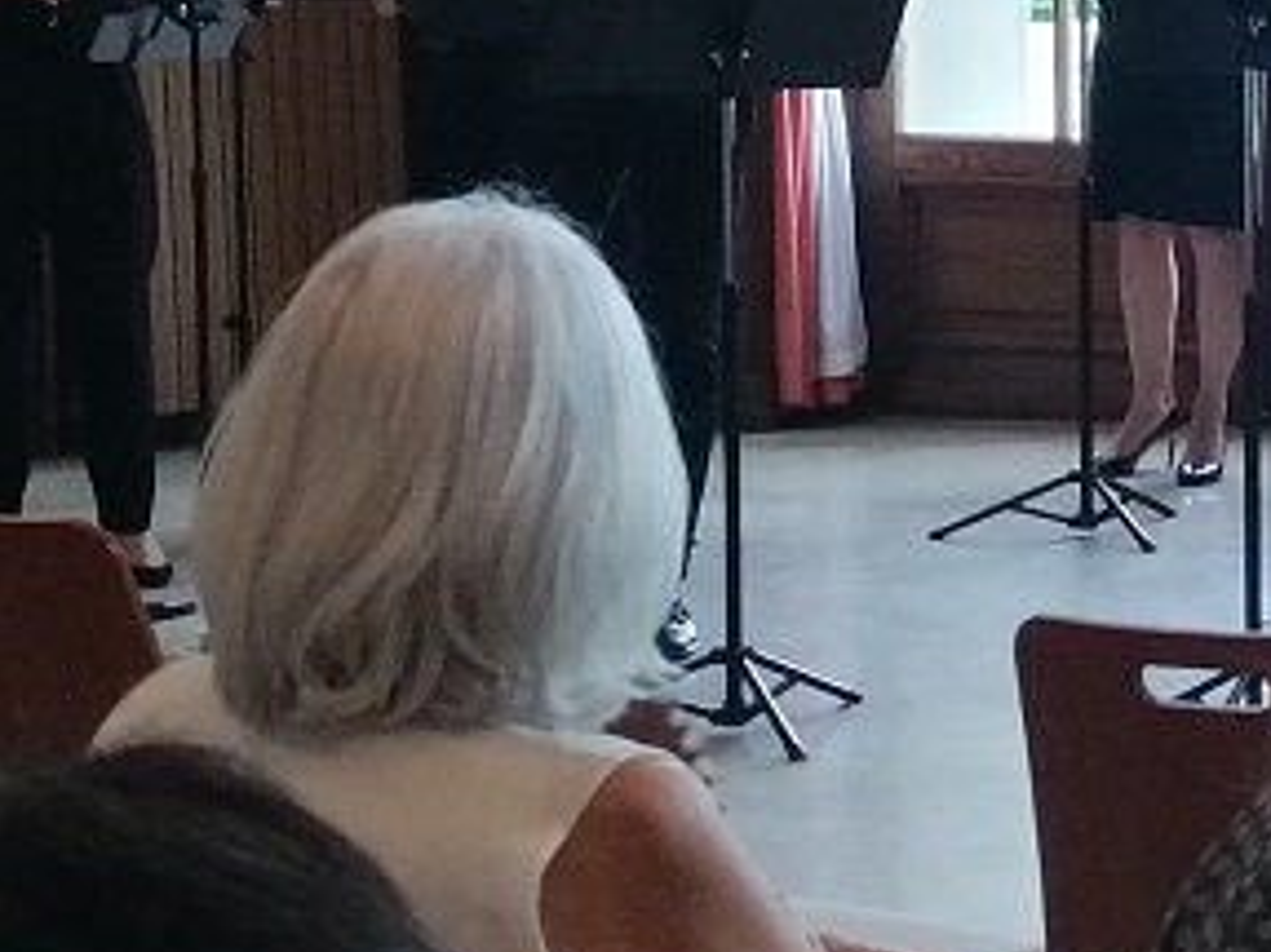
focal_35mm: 141
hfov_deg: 12.5
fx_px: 5175
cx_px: 2458
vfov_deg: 10.4
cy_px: 38
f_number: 1.8
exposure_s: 1/50
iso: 125
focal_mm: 3.95
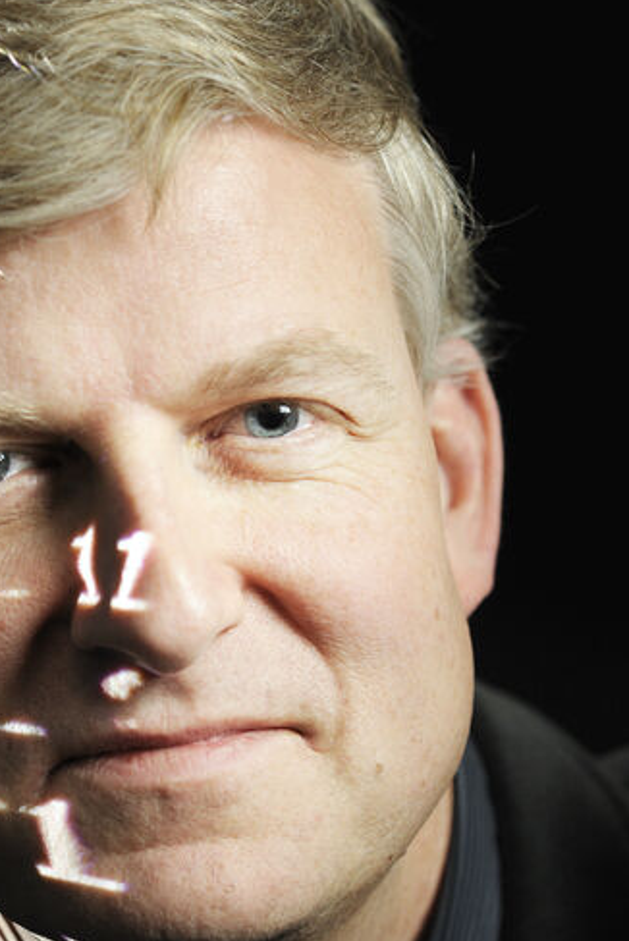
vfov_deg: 13.3
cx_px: 112
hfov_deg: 8.9
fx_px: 4030
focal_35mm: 154
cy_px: 579
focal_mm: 85
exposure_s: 1/60
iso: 320
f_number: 3.5
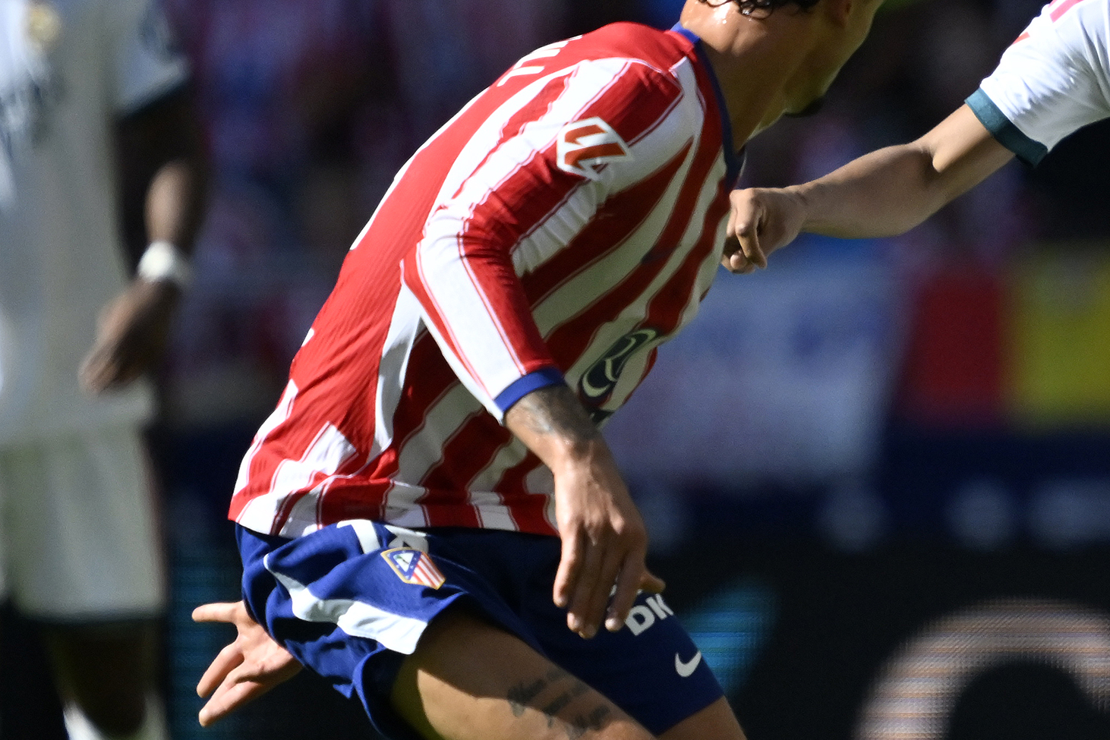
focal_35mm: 1341
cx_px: 950
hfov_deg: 1.5
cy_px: 516
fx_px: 41349
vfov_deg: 1.0
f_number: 4
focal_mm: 560
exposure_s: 1/10000
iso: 1250
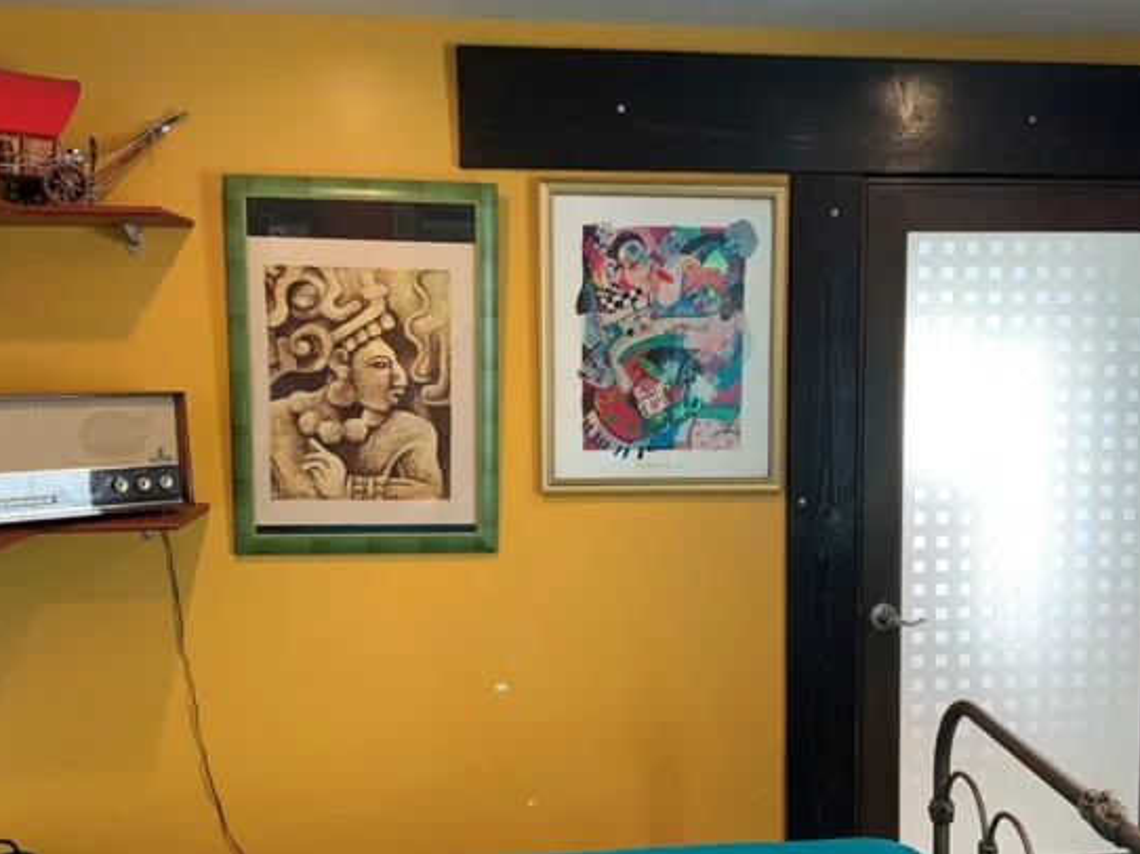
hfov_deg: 46.6
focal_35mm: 40
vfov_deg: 35.9
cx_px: 678
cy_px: 469
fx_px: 1317
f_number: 1.8
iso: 80
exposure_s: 1/60
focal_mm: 3
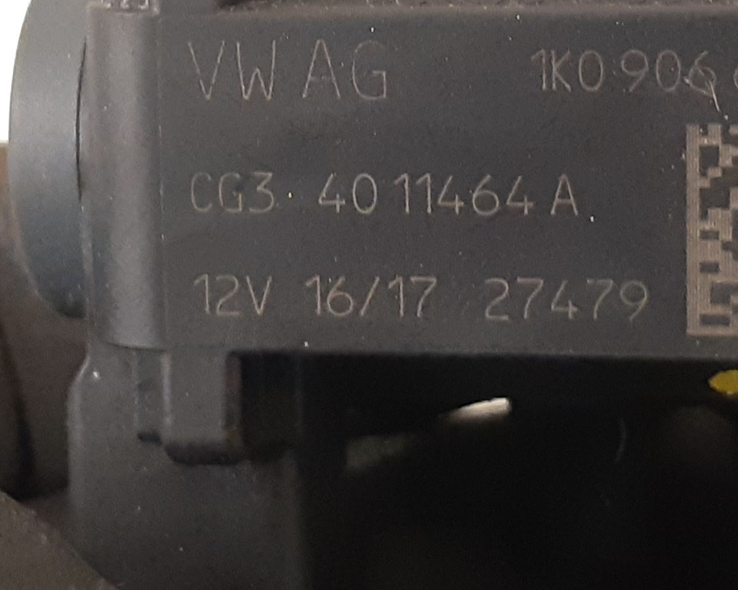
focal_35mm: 44
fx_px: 961
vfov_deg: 33.6
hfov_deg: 41.9
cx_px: 426
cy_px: 164
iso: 320
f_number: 1.7
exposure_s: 1/24
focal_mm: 3.93
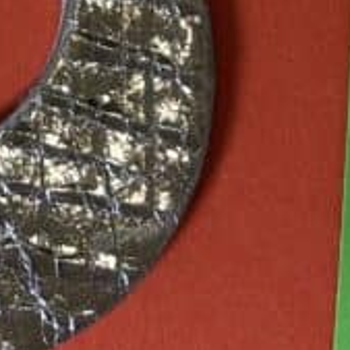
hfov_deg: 6.2
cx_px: -286
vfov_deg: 6.1
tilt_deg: -71.6
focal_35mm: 278
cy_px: -369
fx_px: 3180
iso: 25
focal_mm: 5.96
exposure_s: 1/50
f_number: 1.6
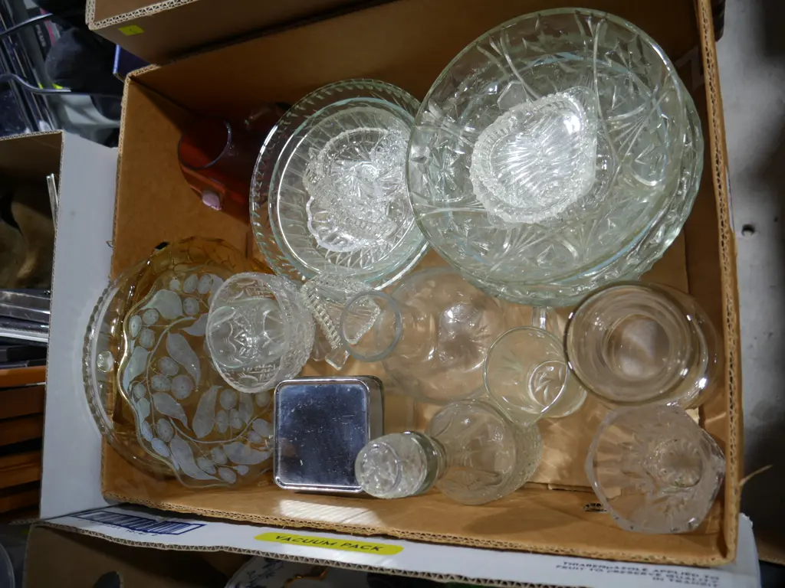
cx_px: 392
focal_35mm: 28
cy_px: 294
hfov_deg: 63.4
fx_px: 635
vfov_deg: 49.7
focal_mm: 14
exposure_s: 1/60
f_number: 3.5
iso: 200
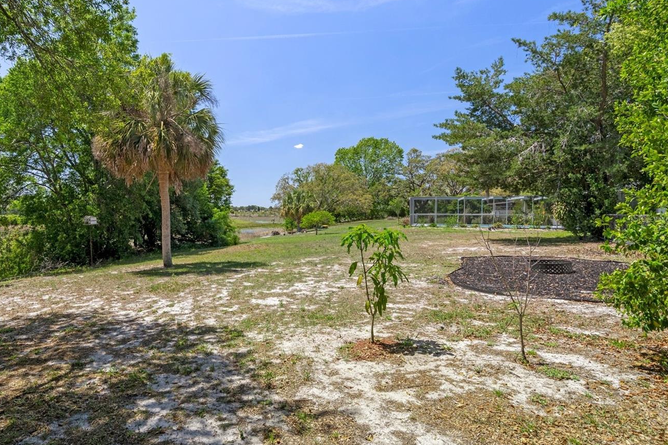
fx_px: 390
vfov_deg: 59.5
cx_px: 266
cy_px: 218
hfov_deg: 80.2
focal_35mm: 21
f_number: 9
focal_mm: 17
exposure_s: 1/400
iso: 320
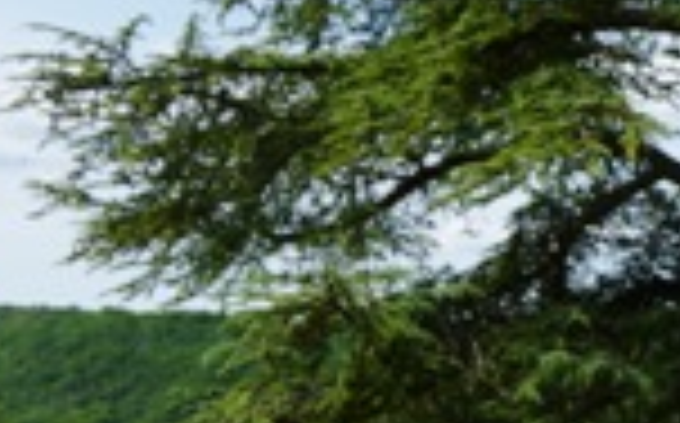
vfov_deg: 11.8
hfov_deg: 17.9
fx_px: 1981
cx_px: 941
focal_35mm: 107
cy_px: 562
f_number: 3.5
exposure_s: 1/800
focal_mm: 6
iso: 100
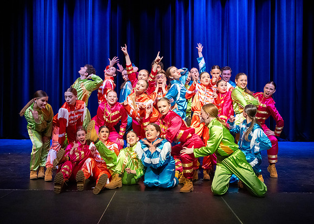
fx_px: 349
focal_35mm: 39
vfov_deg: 35.6
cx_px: 156
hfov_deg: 48.4
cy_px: 111
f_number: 4
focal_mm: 33.5
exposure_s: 1/500
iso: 5000
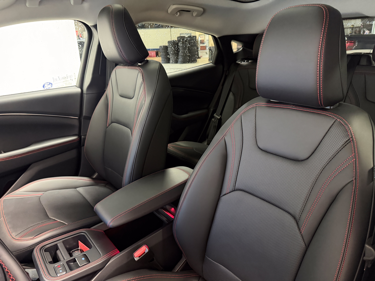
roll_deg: +2.9
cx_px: 188
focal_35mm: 24
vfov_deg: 56.8
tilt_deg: -19.3
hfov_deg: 71.6
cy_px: 140
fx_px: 260
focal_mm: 6.76
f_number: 1.78
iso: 1000
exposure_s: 1/30
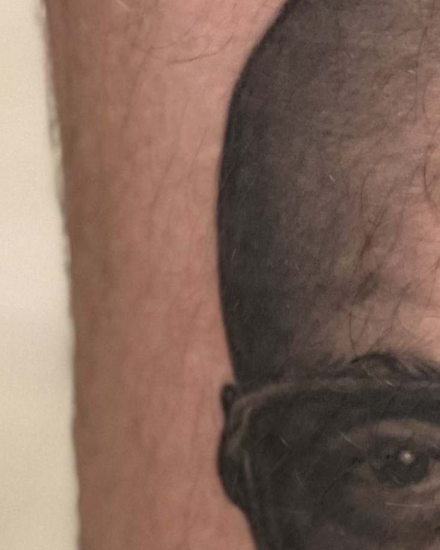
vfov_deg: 5.7
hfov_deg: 4.6
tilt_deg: -31.8
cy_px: 844
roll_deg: -4.2
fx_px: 5421
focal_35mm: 333
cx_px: 332
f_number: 2.8
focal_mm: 9
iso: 400
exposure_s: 1/24
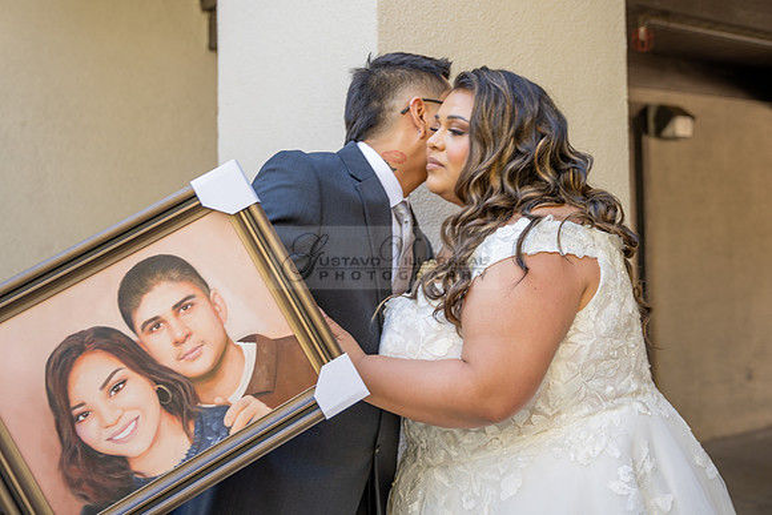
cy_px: 212
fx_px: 978
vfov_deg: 29.5
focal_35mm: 46
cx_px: 455
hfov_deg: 42.9
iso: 125
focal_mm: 38.7
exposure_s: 1/80
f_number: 3.2
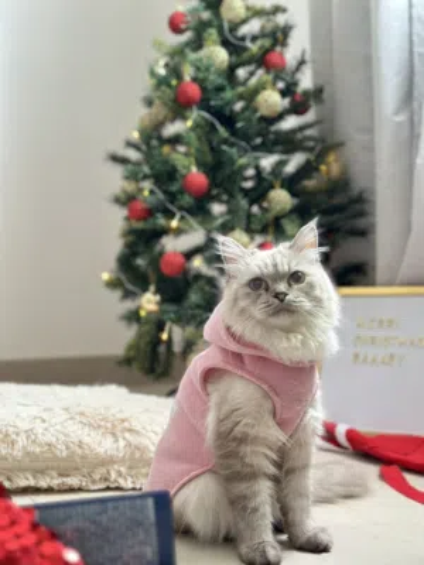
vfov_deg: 39.7
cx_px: 212
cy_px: 282
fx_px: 784
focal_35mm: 48
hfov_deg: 30.3
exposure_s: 1/40
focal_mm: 6.86
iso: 400
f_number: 1.78
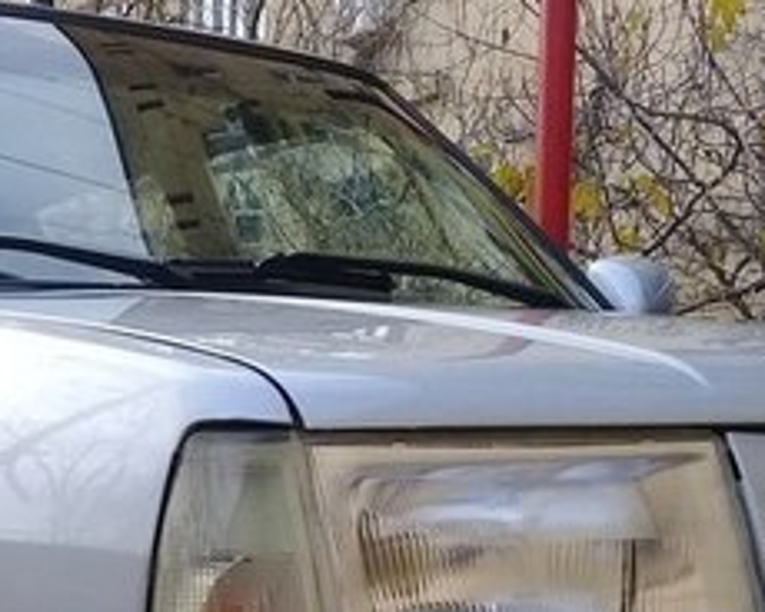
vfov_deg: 16.9
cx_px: 183
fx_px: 1970
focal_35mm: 87
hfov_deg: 21.8
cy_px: 733
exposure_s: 1/309
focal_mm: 3.3
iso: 50
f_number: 2.2
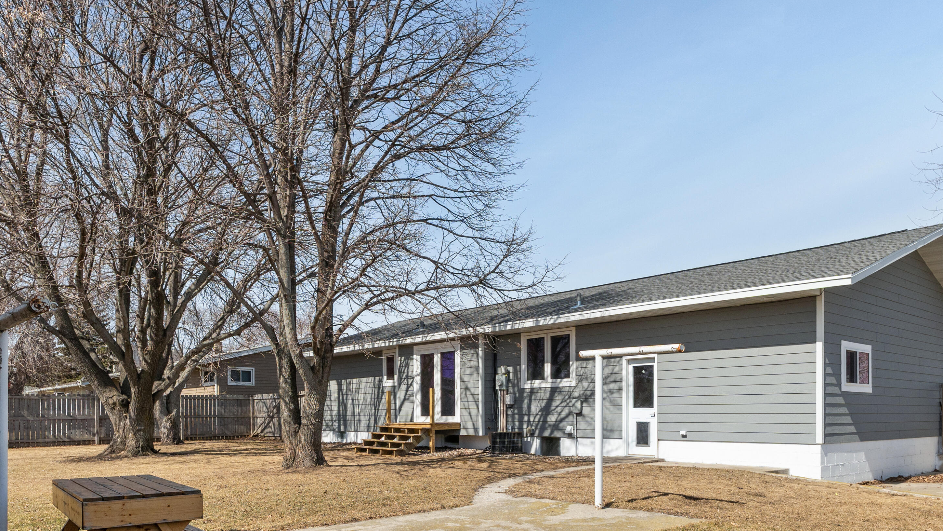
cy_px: 324
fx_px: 650
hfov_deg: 71.9
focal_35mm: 26
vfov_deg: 44.1
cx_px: 484
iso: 320
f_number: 7.1
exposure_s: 1/800
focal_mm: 16
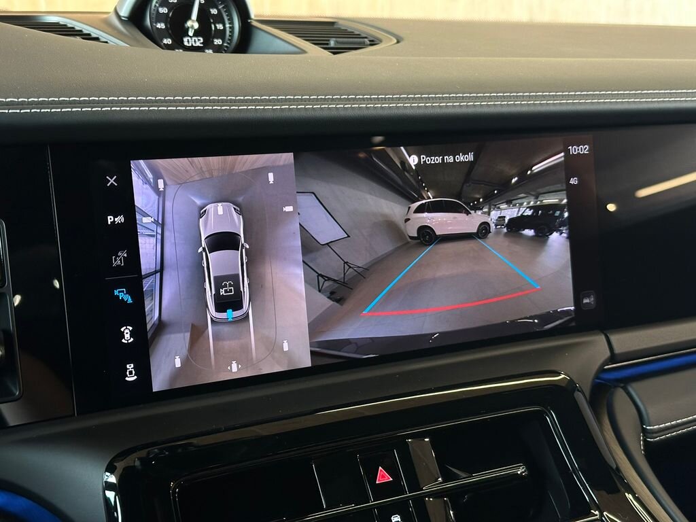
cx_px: 348
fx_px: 965
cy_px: 261
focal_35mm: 48
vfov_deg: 30.3
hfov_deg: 39.7
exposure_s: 1/50
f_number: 1.78
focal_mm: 6.86
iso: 250
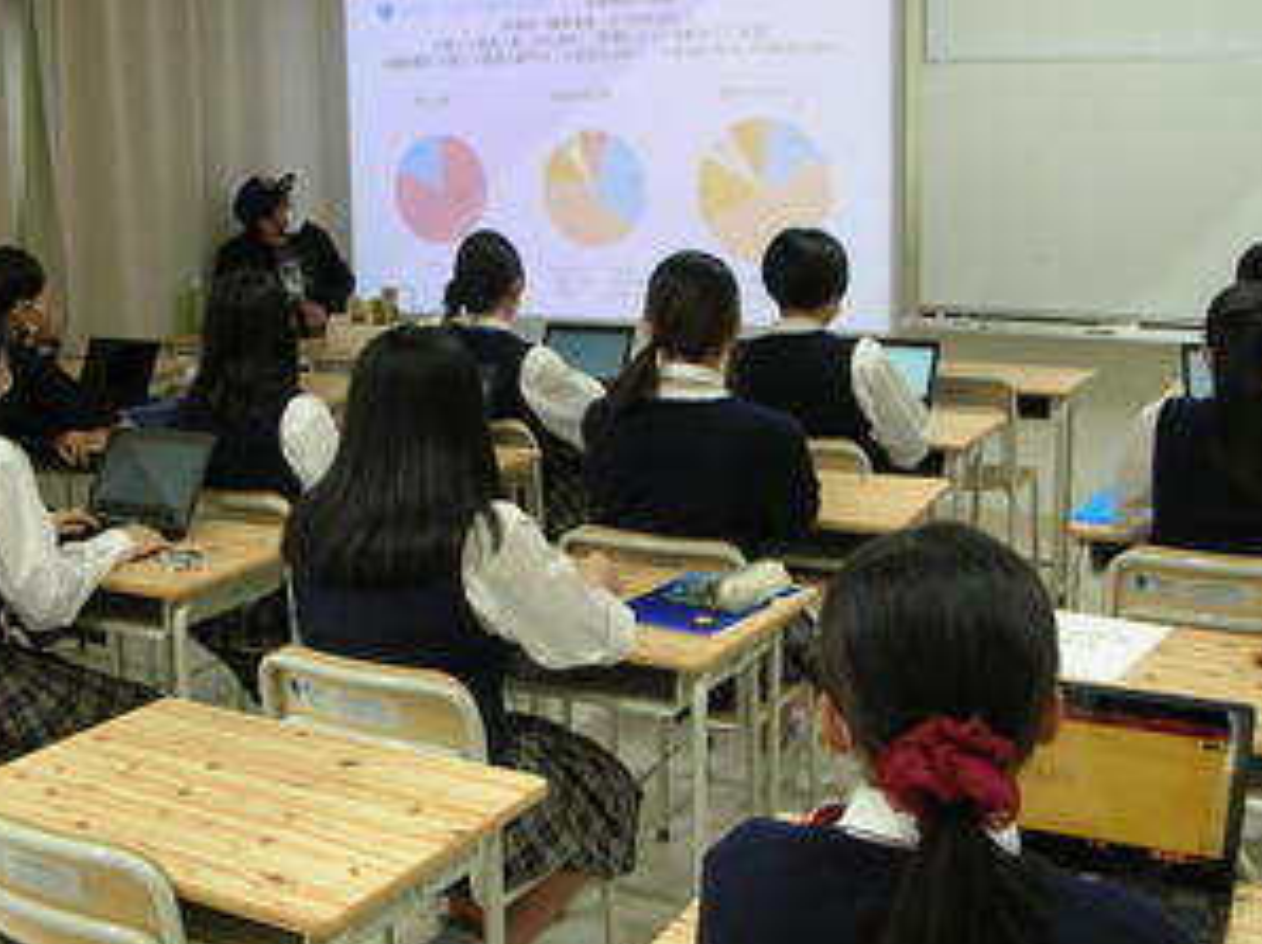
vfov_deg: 30.8
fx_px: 1712
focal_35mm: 47
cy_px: 461
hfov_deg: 40.4
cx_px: 584
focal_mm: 5.8
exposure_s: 1/10.4
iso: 50
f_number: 2.8
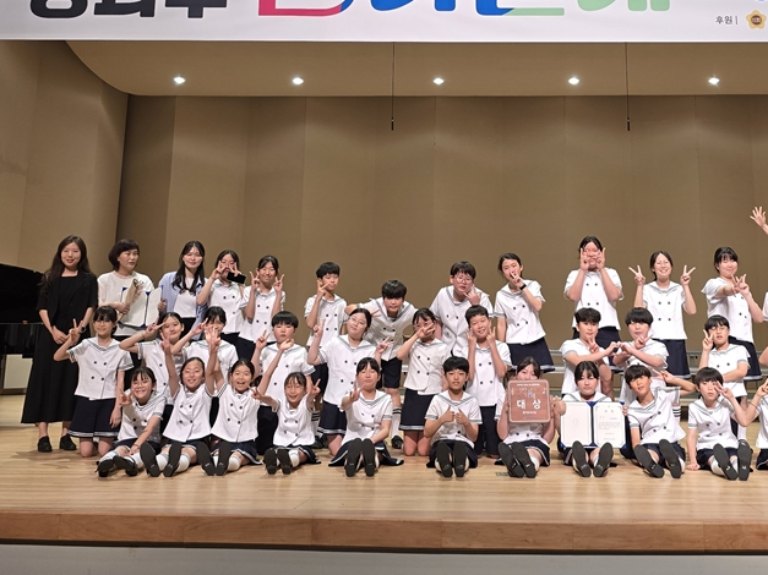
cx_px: 464
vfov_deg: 32.0
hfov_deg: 42.7
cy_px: 115
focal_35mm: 44
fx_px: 976
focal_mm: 6.3
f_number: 1.7
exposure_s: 1/120
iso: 125
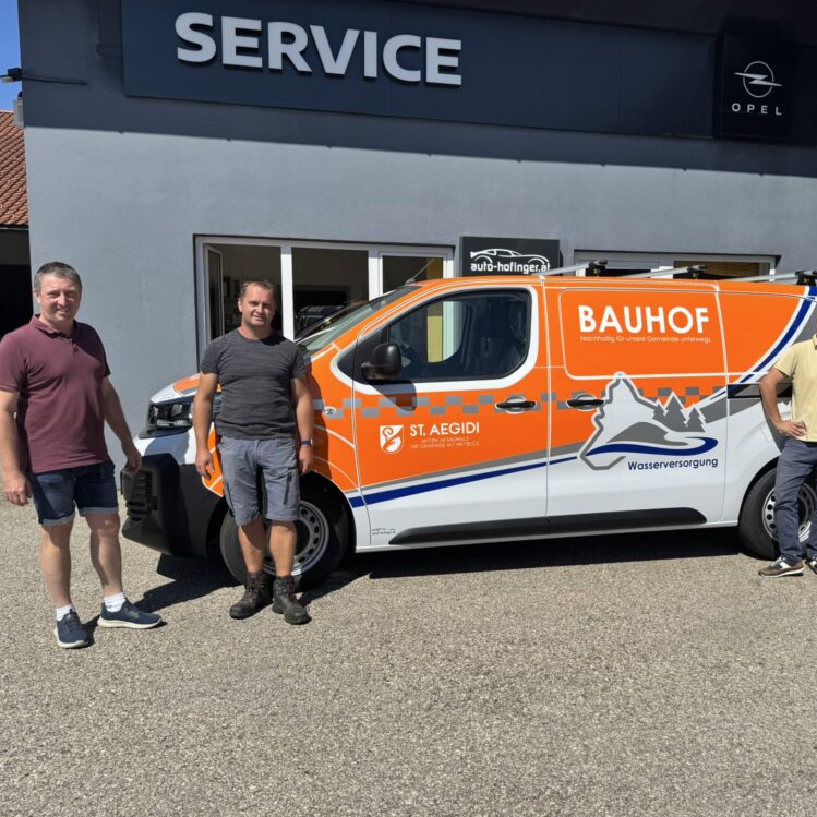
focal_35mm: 29
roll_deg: -0.4
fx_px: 774
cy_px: 406
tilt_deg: -6.2
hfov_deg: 55.2
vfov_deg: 55.6
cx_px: 489
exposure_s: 1/7092
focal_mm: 6.76
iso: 80
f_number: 1.78
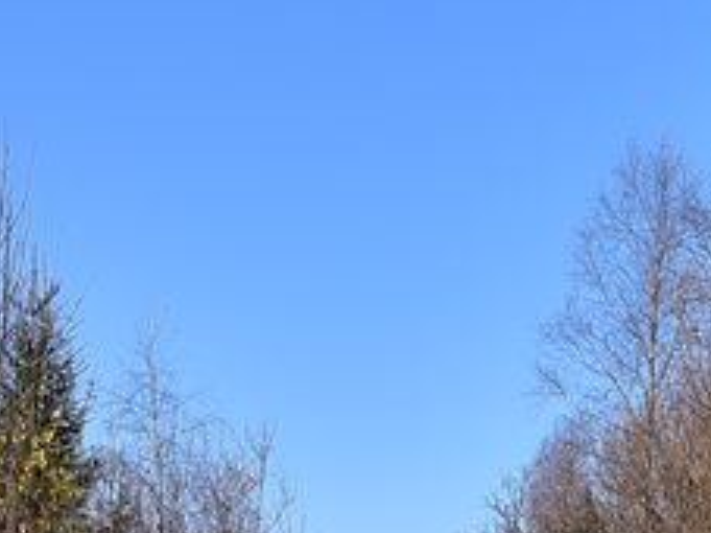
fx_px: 3613
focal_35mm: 176
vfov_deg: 8.4
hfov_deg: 11.2
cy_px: 497
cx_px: 567
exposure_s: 1/160
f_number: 11
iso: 160
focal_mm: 32
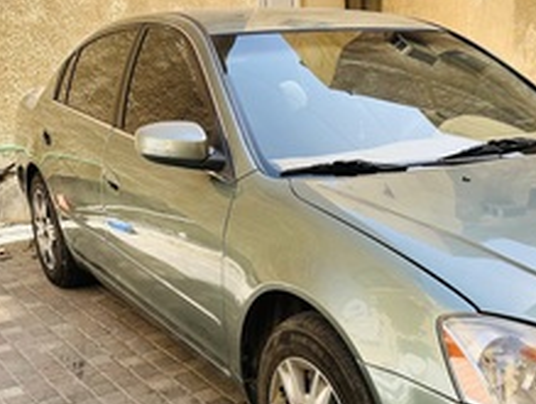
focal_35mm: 50
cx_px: 346
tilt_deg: -18.5
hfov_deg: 37.8
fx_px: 775
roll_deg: +0.1
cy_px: 285
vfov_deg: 28.9
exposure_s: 1/927
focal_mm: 6.86
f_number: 1.78
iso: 80
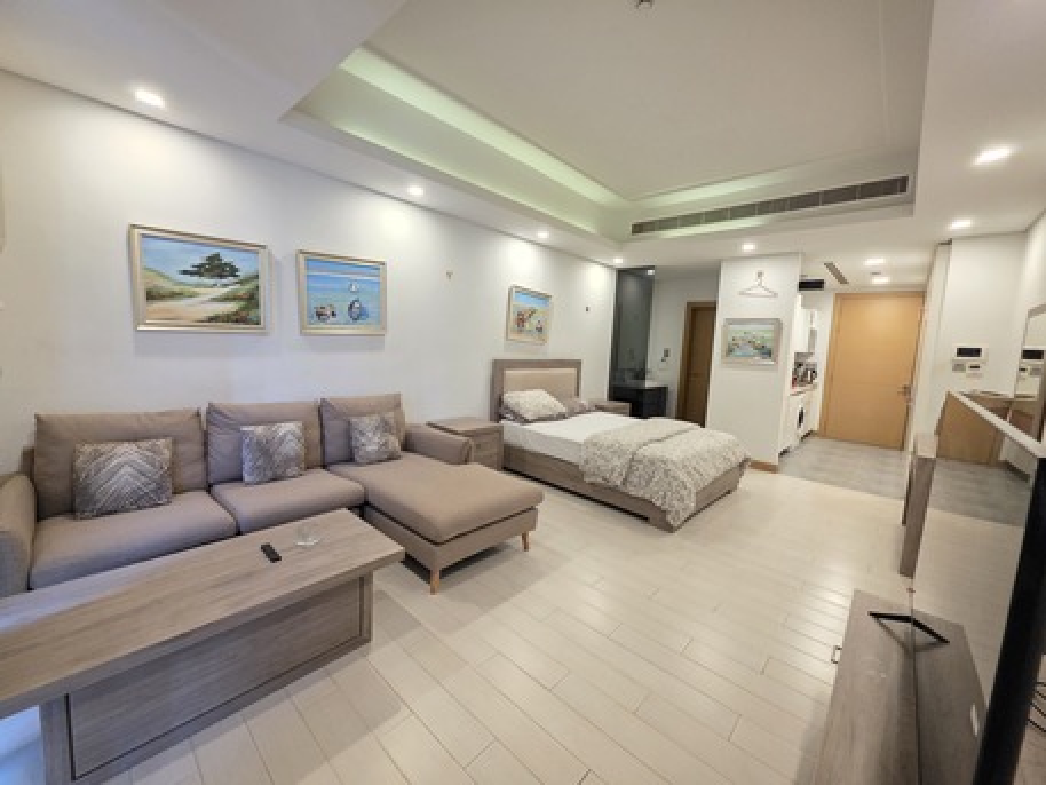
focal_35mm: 13
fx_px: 393
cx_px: 523
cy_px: 392
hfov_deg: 106.2
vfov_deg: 89.9
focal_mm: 2.2
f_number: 1.9
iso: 800
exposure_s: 1/50
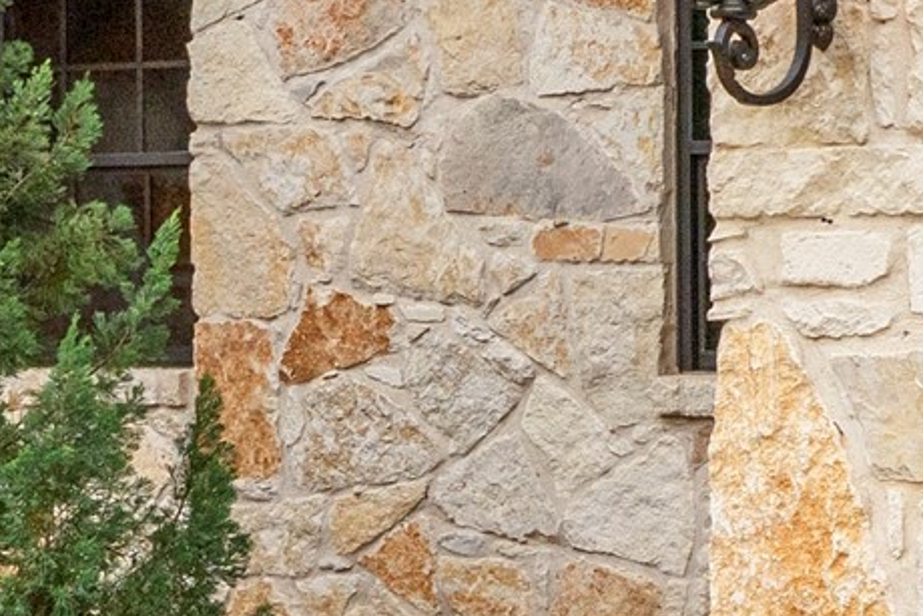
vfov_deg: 16.1
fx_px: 2180
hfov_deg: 19.3
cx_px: 1555
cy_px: 249
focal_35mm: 85
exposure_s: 1/160
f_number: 9
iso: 320
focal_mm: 12
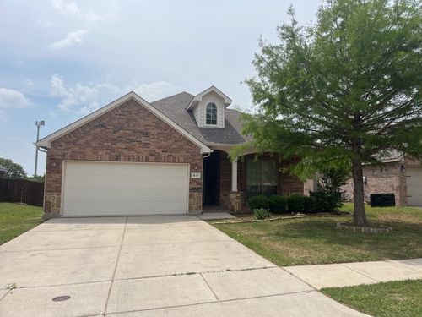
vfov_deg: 53.1
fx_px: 317
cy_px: 158
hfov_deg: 67.3
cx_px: 211
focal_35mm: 26
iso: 50
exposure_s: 1/6494
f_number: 1.6
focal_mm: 5.1
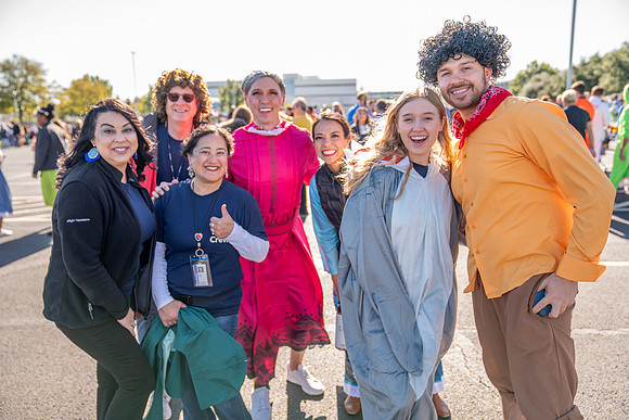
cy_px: 210
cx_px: 314
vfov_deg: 42.3
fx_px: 542
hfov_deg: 60.3
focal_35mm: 31
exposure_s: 1/250
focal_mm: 31
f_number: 2.8
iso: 100
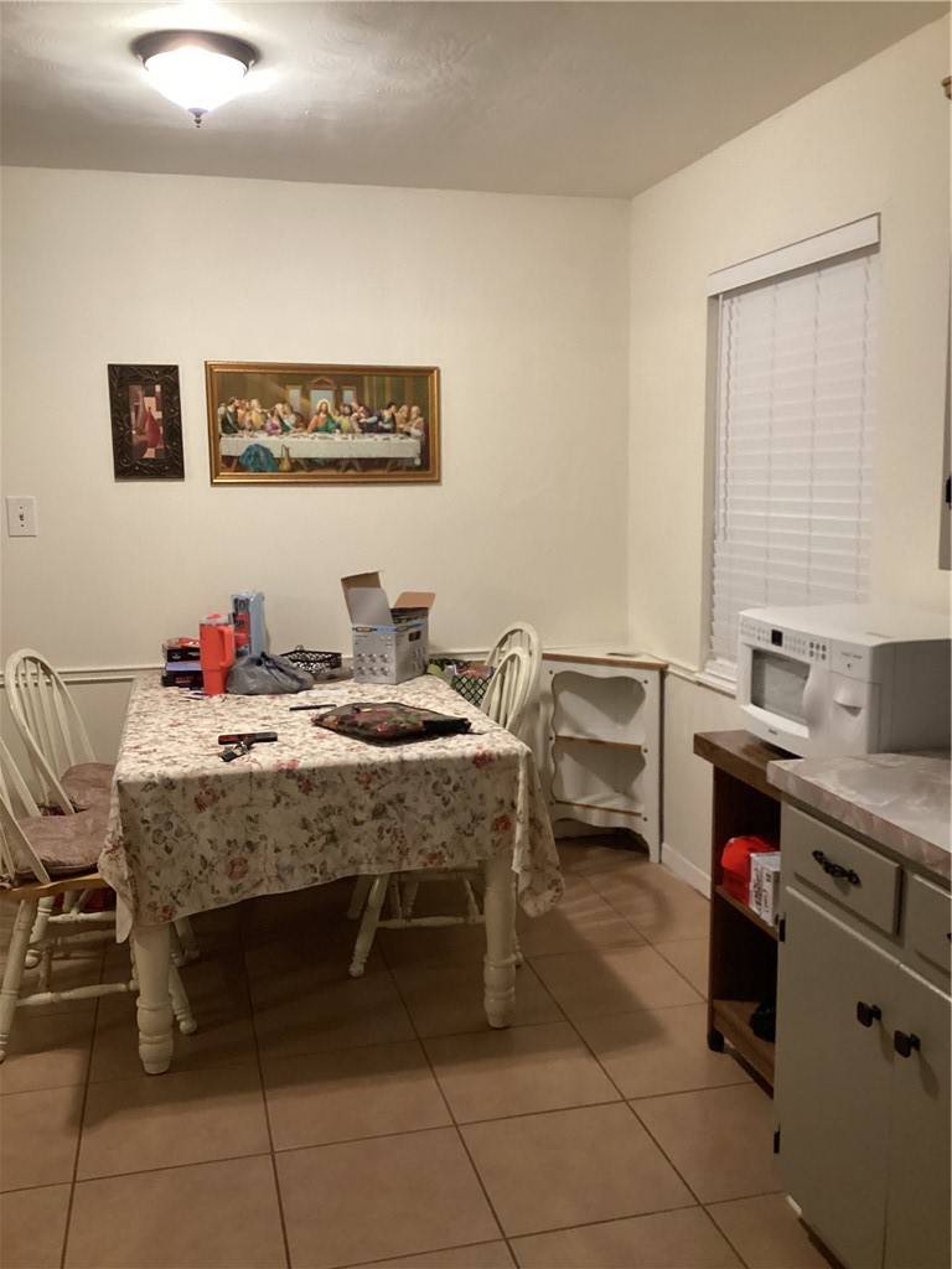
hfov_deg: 45.4
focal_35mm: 31
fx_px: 1137
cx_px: 476
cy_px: 634
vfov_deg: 58.4
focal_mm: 3.3
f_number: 2.4
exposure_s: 1/40
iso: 320
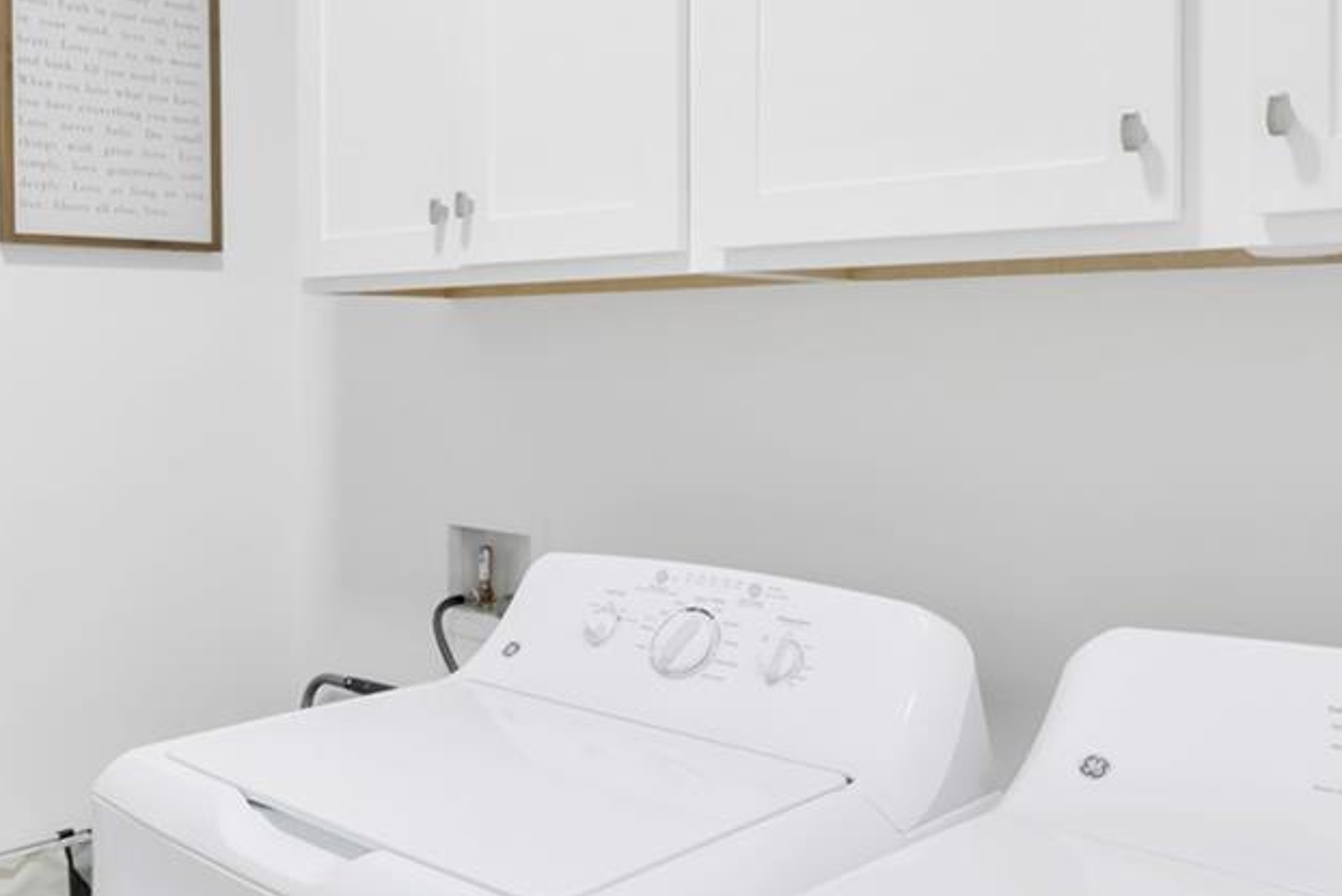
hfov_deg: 52.2
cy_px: 374
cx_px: 462
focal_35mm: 36
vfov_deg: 36.8
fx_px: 1342
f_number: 5.6
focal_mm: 14
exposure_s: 1/40
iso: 400
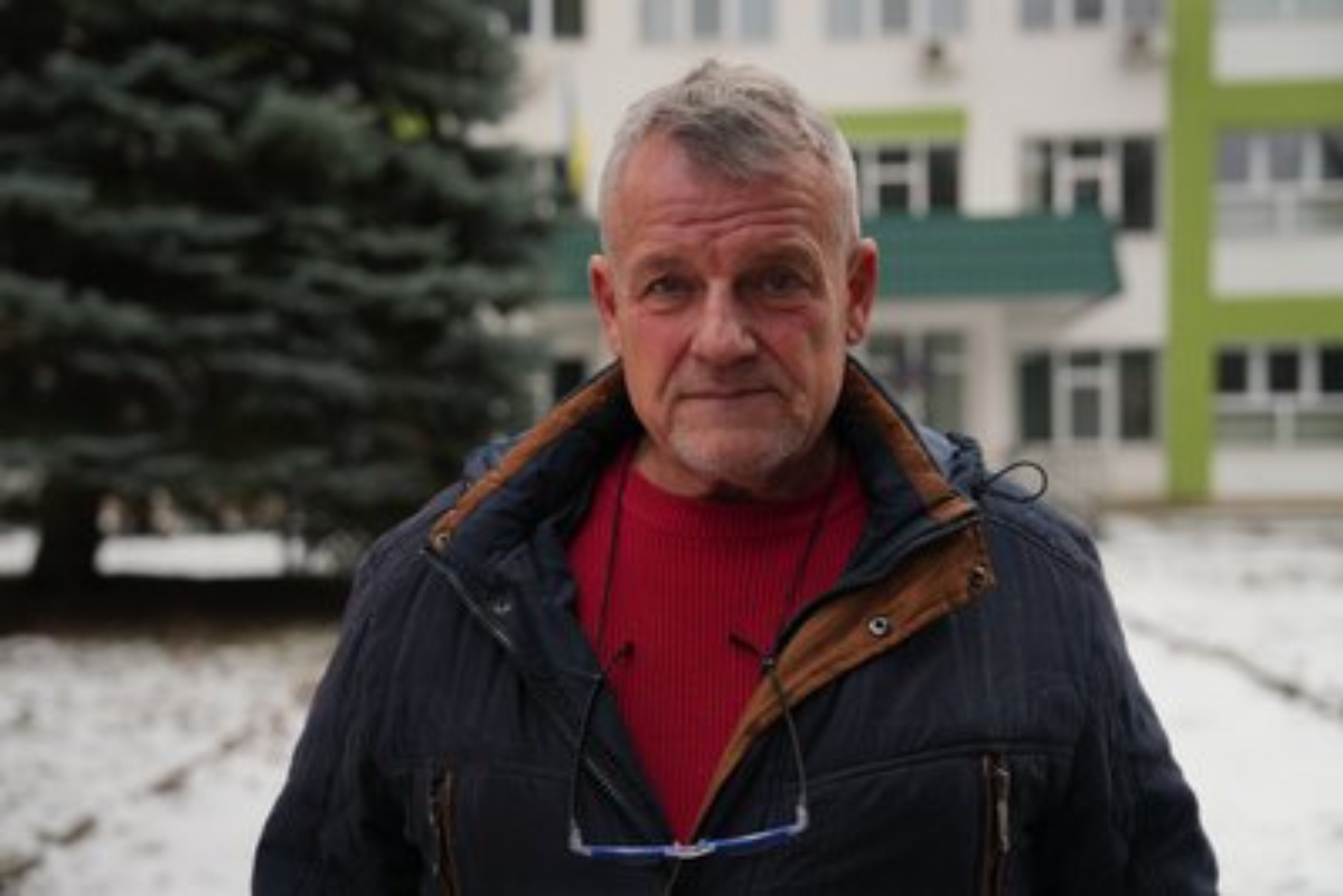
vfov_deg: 31.9
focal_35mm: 42
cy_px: 448
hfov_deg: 46.4
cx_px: 672
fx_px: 1567
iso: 320
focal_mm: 42
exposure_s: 1/80
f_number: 2.8
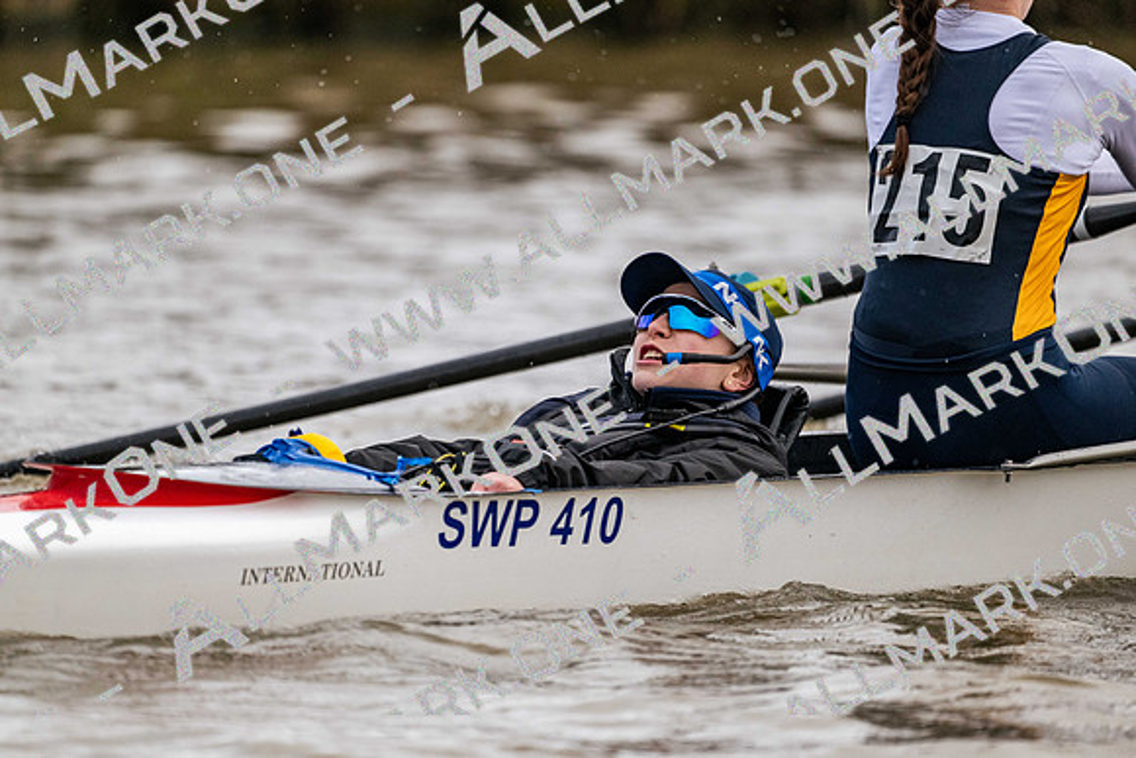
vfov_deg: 3.4
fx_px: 12625
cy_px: 379
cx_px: 568
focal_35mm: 400
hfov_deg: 5.2
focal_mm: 400
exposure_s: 1/1600
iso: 2200
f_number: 4.5
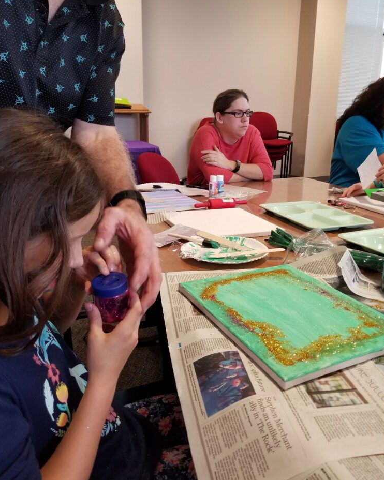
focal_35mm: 28
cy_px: 234
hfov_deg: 51.5
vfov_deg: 62.2
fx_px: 398
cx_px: 189
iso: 250
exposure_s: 1/60
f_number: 1.7
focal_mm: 4.25
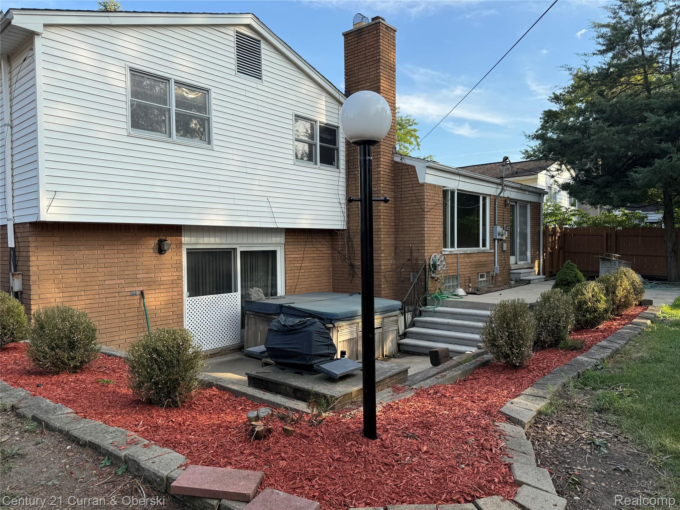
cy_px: 255
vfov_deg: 56.8
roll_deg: +0.7
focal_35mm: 24
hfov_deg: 71.6
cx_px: 340
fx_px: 471
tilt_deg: -1.9
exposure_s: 1/1437
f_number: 1.78
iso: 80
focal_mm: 6.76
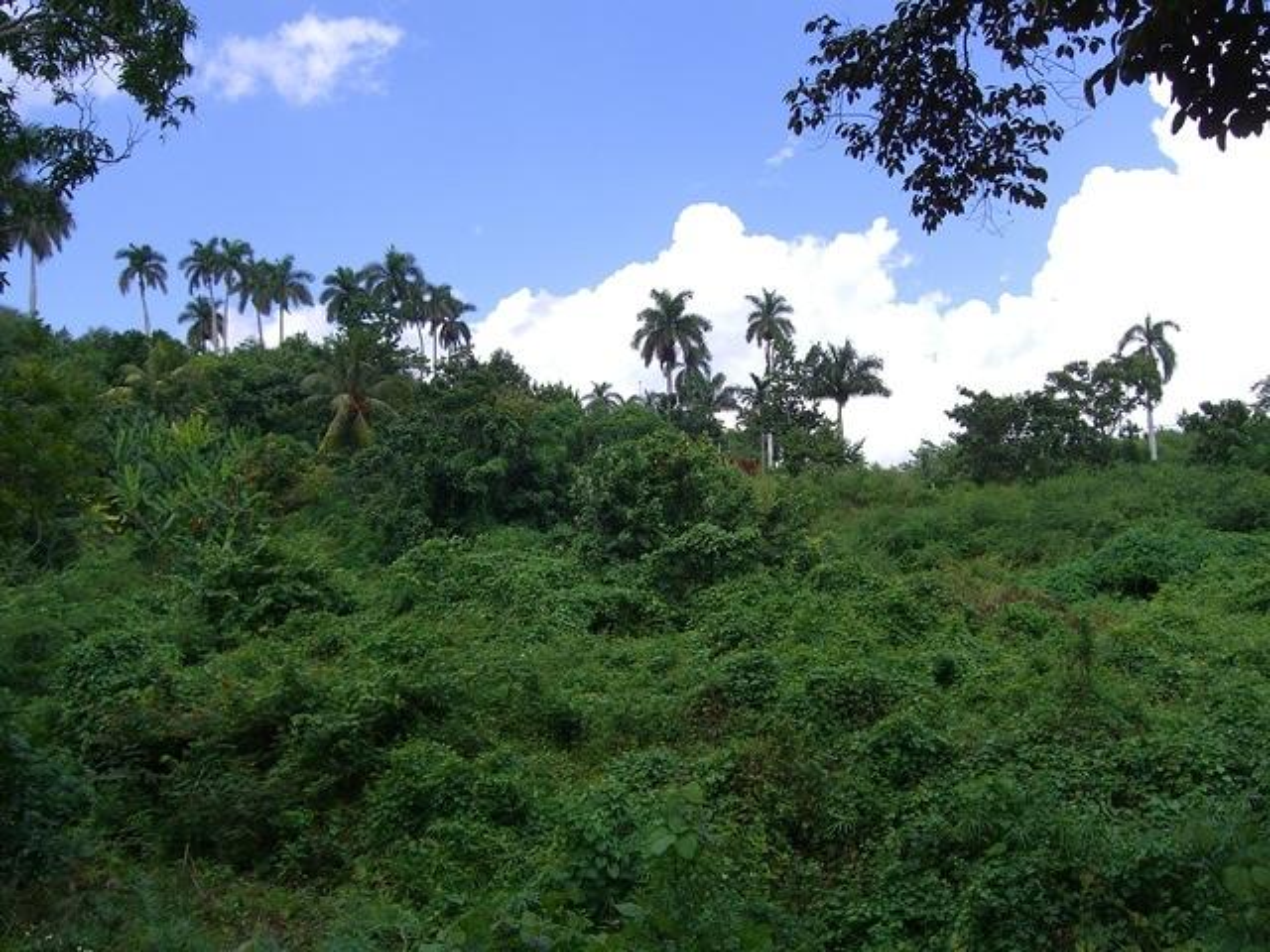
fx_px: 1394
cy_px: 476
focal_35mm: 38
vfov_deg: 37.7
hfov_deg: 49.0
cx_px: 635
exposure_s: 1/500
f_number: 4
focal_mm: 7.9
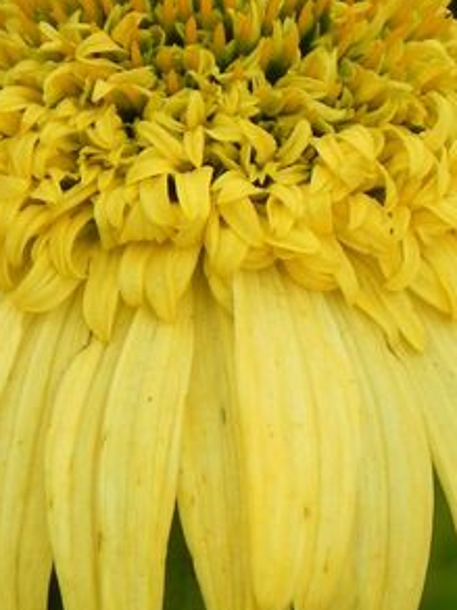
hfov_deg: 3.0
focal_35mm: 504
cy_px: 357
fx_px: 8872
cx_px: 198
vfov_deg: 3.9
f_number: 5
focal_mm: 32.7
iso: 160
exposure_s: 1/640
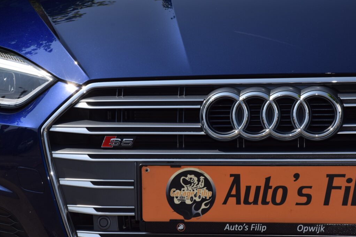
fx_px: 1567
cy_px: 118
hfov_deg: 13.0
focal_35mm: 159
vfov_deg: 8.7
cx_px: 178
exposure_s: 1/200
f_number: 11
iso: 100
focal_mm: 105
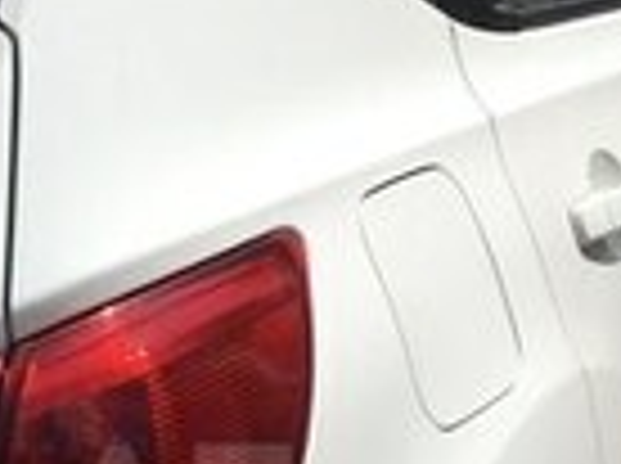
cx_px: -166
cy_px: 511
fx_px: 2489
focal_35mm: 139
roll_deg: +2.2
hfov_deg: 13.7
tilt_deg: -16.5
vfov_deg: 10.5
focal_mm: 4.15
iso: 25
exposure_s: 1/2653
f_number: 2.2
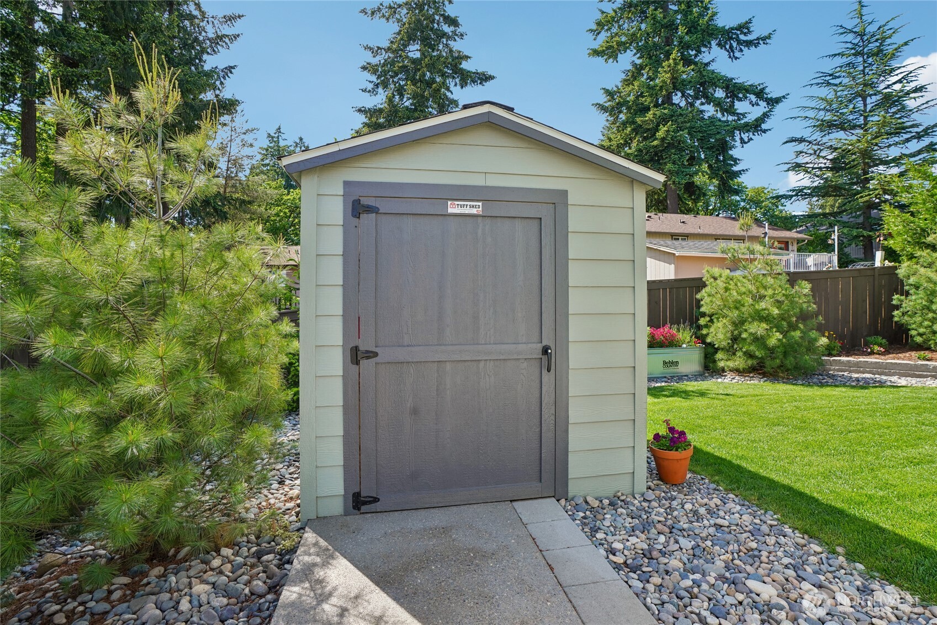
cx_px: 468
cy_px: 312
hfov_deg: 96.7
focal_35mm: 16
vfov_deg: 73.7
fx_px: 416
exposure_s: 1/250
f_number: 8
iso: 400
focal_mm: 16
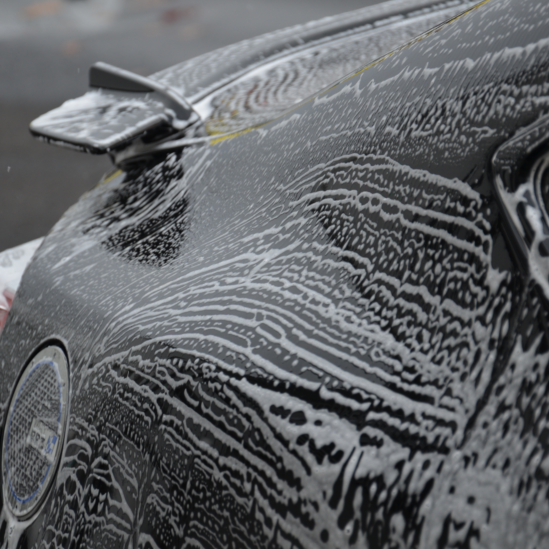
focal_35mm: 203
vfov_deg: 8.6
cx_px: 307
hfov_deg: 8.6
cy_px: 274
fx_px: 3636
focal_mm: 105
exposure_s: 1/125
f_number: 5.6
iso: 200
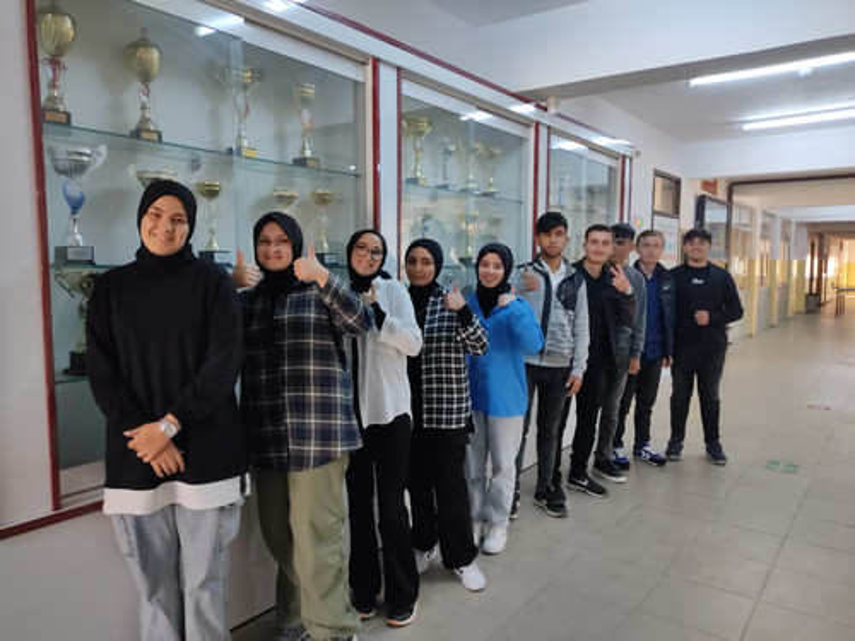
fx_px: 642
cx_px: 428
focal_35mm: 26
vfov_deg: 53.1
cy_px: 320
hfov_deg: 67.3
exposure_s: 1/33
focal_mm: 4.74
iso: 430
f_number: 1.79
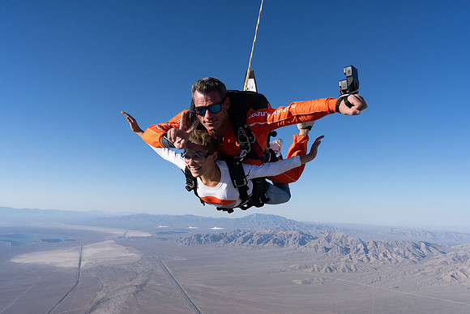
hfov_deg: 73.7
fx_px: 313
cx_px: 235
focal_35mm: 24
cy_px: 157
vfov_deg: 53.2
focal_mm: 24
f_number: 9
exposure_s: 1/2000
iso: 800
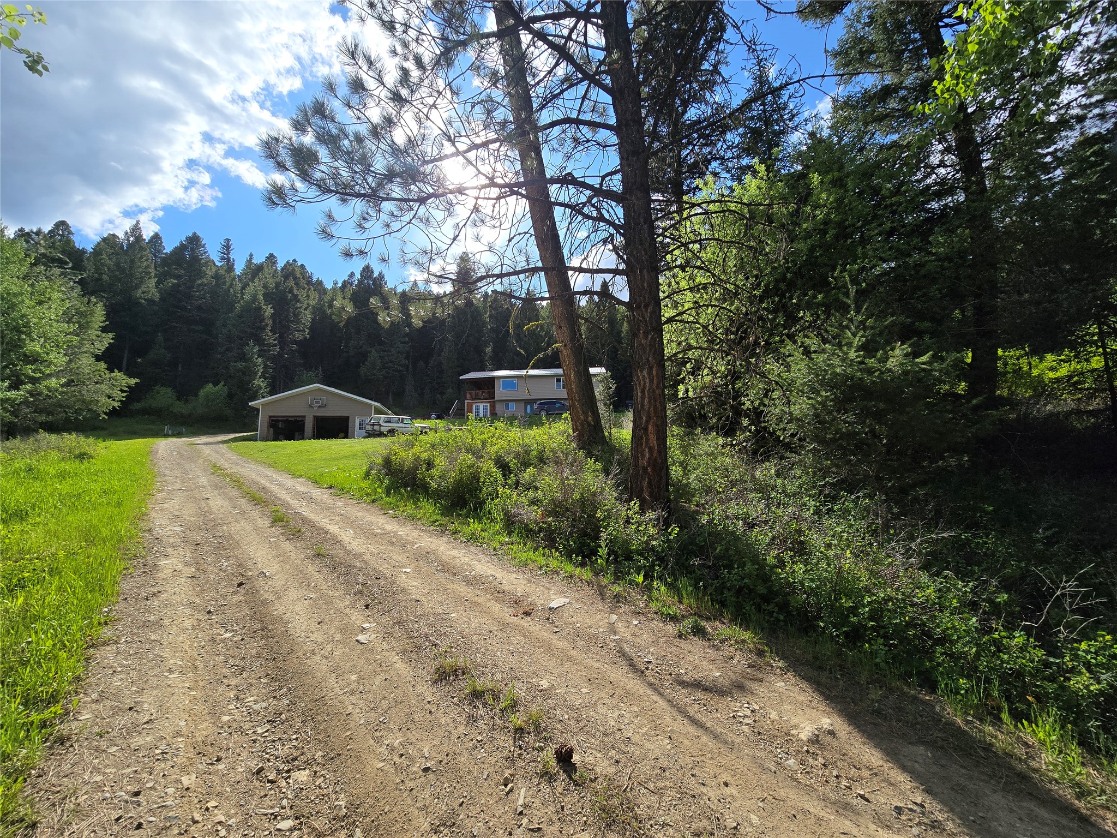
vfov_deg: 89.9
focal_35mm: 13
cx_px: 558
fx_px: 419
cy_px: 419
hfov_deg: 106.2
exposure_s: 1/3117
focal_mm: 2.2
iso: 50
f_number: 2.2
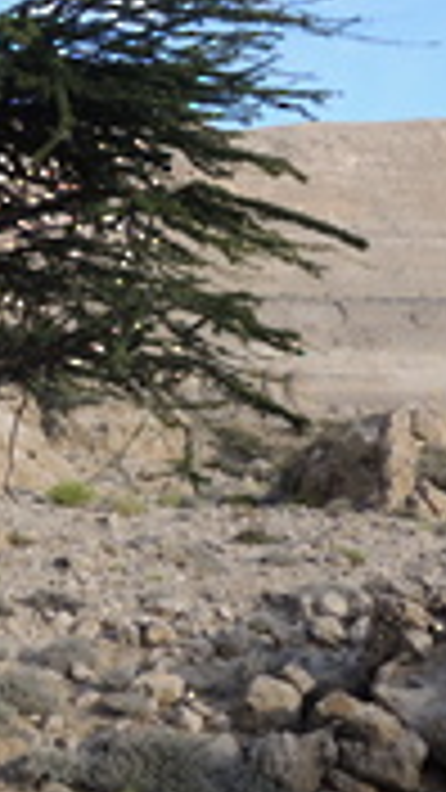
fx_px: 1093
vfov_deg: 39.7
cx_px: -122
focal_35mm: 52
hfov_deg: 21.1
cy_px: 331
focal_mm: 4.3
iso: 100
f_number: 3
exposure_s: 1/500
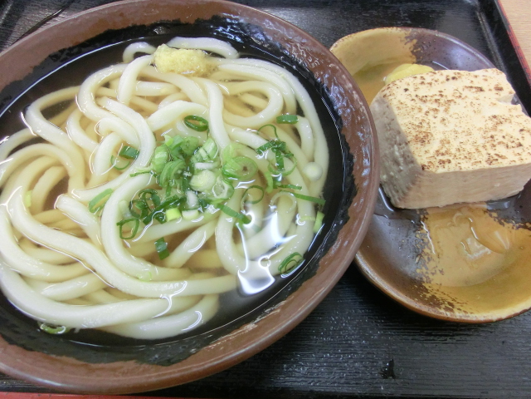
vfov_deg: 56.8
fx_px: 368
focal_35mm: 24
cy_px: 200
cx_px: 266
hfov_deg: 71.6
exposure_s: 1/60
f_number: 3
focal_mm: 4.24
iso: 400
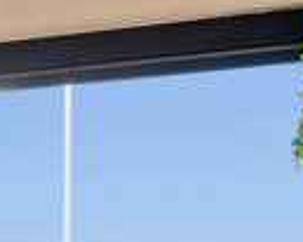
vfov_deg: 11.0
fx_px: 1093
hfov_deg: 13.8
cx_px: -272
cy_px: 546
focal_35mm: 122
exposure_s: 1/80
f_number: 8
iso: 200
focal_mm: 14
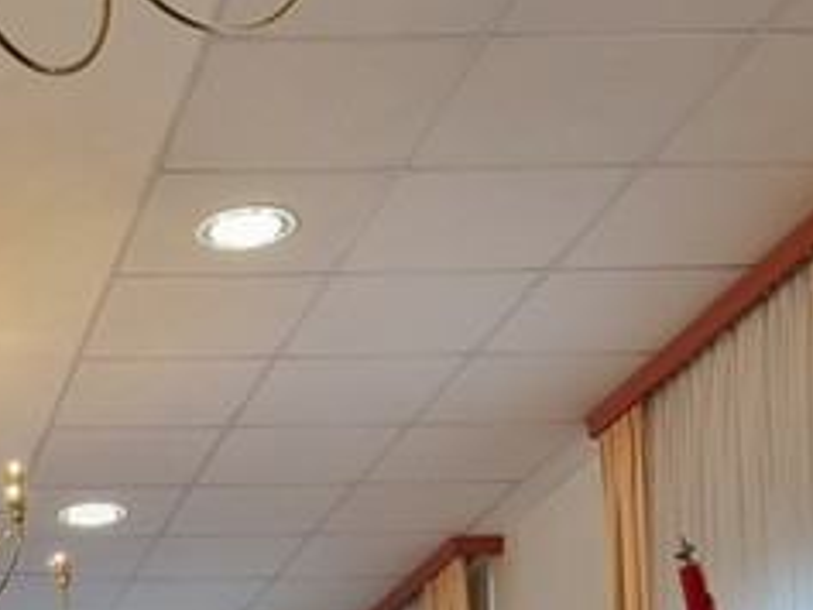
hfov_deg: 20.3
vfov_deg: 15.1
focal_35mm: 90
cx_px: -185
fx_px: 2115
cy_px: 934
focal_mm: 5.4
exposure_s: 1/100
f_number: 1.8
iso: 200
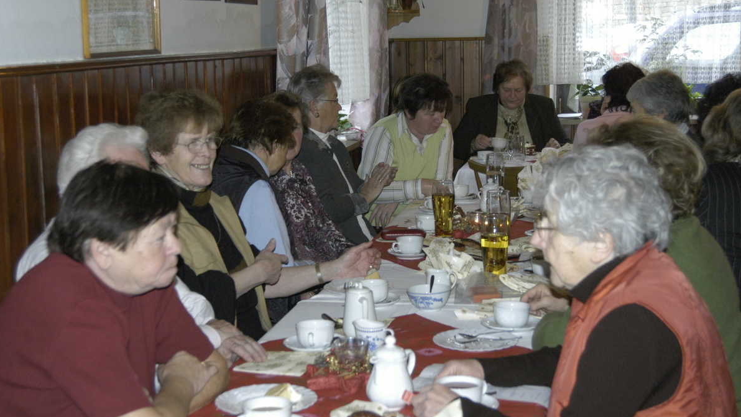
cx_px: 369
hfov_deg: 34.9
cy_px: 192
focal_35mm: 60
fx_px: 1179
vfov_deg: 20.1
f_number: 5
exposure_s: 1/60
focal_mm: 38
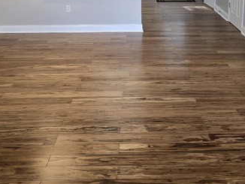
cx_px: 139
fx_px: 333
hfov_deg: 40.3
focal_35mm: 47
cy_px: -3
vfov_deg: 28.8
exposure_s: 1/120
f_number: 1.7
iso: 160
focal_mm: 6.3
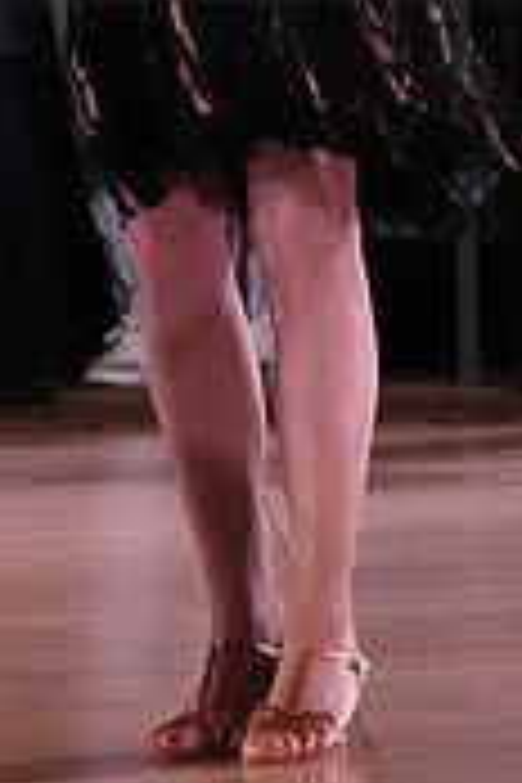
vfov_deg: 6.2
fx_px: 7242
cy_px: -144
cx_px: -34
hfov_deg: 4.1
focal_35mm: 333
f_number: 5.6
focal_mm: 67
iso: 8000
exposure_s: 1/400
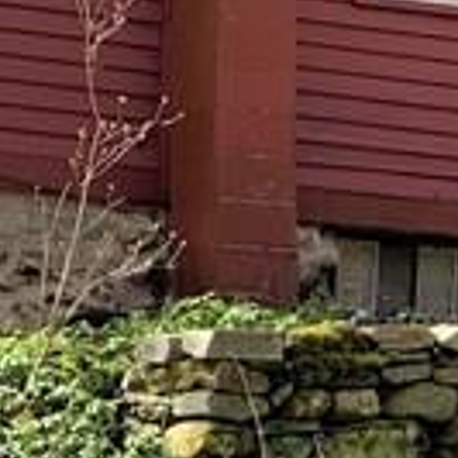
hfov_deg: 5.0
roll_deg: -0.9
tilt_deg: +12.1
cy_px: -312
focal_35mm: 353
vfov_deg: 4.9
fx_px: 5284
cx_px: 103
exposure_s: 1/141
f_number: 2.4
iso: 16
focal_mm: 6
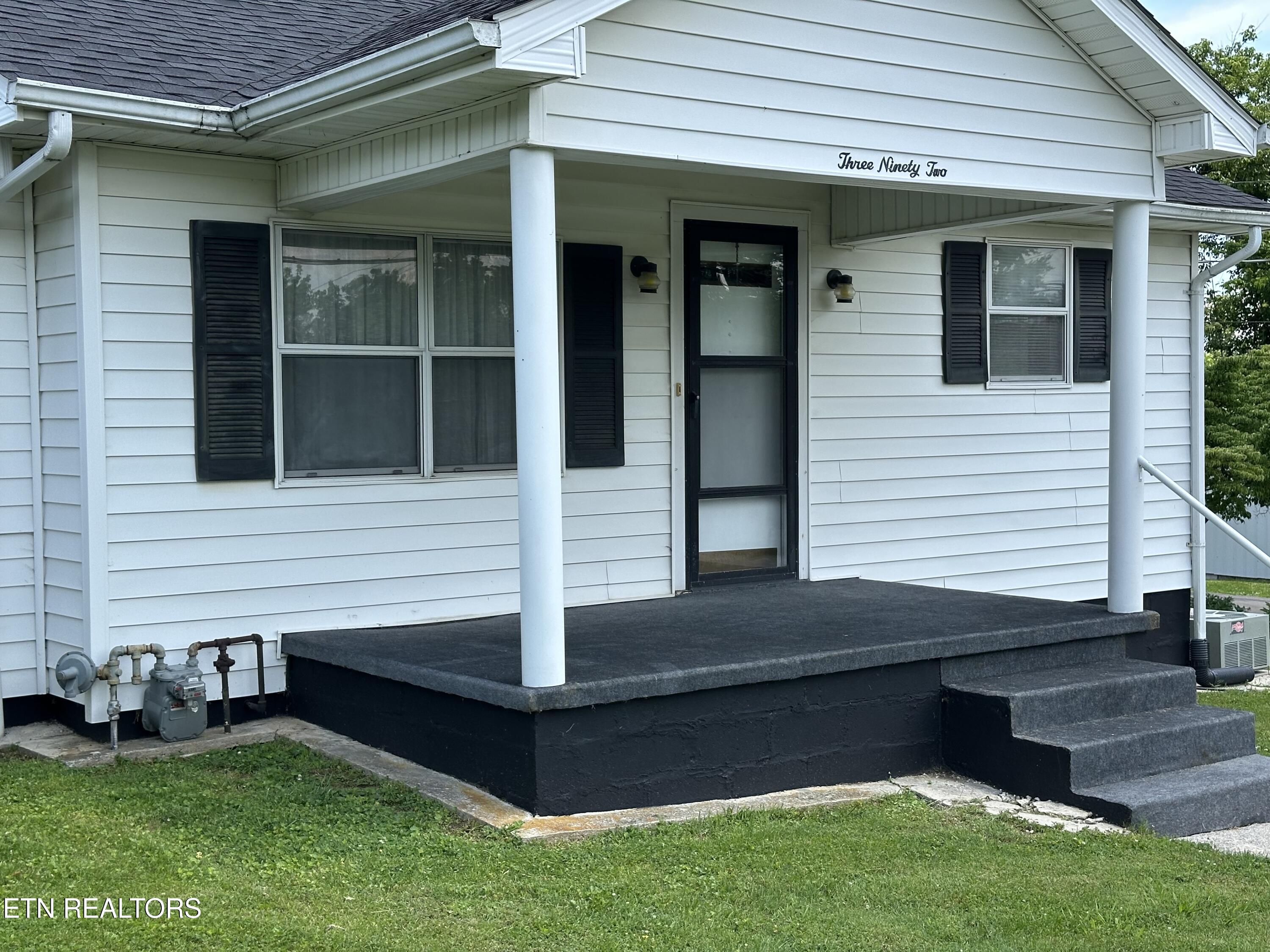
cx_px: 635
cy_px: 476
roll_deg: +0.4
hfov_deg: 39.7
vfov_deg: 30.3
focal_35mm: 48
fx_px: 1761
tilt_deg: -1.4
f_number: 1.78
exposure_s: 1/1667
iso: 64
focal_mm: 6.86
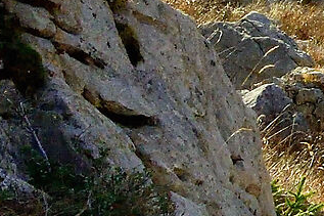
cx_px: 1064
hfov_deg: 7.1
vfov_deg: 5.2
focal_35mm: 250
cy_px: -447
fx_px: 2249
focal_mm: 22
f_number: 14
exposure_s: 1/800
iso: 200
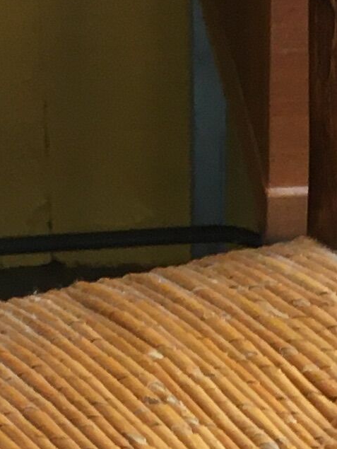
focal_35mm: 184
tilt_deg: -41.7
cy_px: 921
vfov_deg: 9.9
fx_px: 2386
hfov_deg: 8.1
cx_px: 254
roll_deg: -1.8
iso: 80
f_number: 2.2
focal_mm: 4.15
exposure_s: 1/33
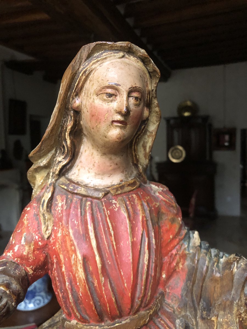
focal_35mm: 28
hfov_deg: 49.7
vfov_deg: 63.4
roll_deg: +1.7
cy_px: 164
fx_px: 266
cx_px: 124
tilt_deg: -3.2
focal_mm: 4
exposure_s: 1/15
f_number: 1.8
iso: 100
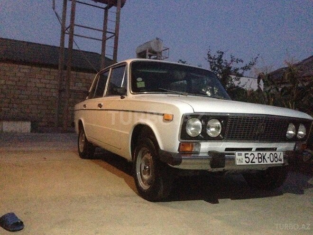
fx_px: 298
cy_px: 118
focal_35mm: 33
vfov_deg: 42.9
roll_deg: -3.2
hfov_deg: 55.4
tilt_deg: +0.3
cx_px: 156
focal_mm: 4.12
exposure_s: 1/15
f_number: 2.4
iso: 2000
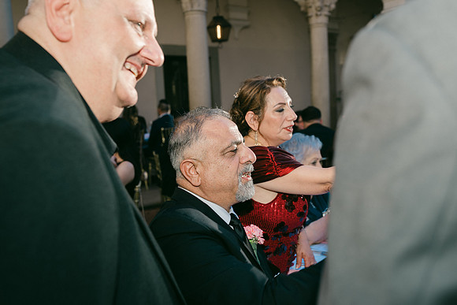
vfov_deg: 37.9
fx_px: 444
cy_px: 152
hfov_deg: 54.4
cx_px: 228
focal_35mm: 35
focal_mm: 35
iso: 64
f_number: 4
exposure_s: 1/125
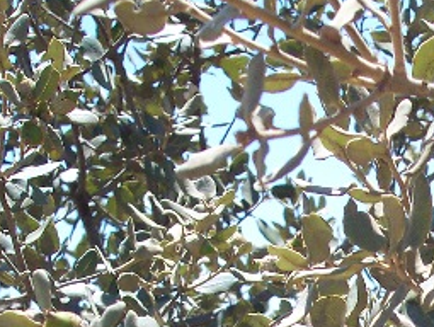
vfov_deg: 11.9
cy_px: 489
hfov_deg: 15.9
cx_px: 531
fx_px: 1494
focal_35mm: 119
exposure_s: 1/350
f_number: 4.8
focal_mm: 8
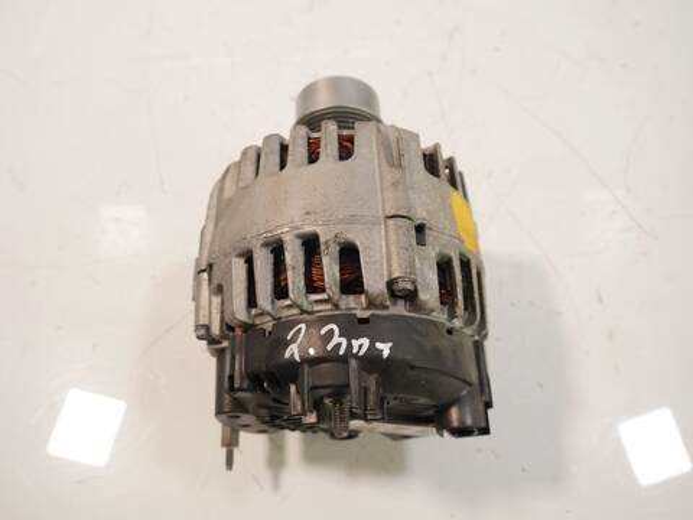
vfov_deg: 46.8
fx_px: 601
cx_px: 346
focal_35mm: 30
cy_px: 260
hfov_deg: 60.0
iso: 800
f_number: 3.6
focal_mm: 15
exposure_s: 1/125
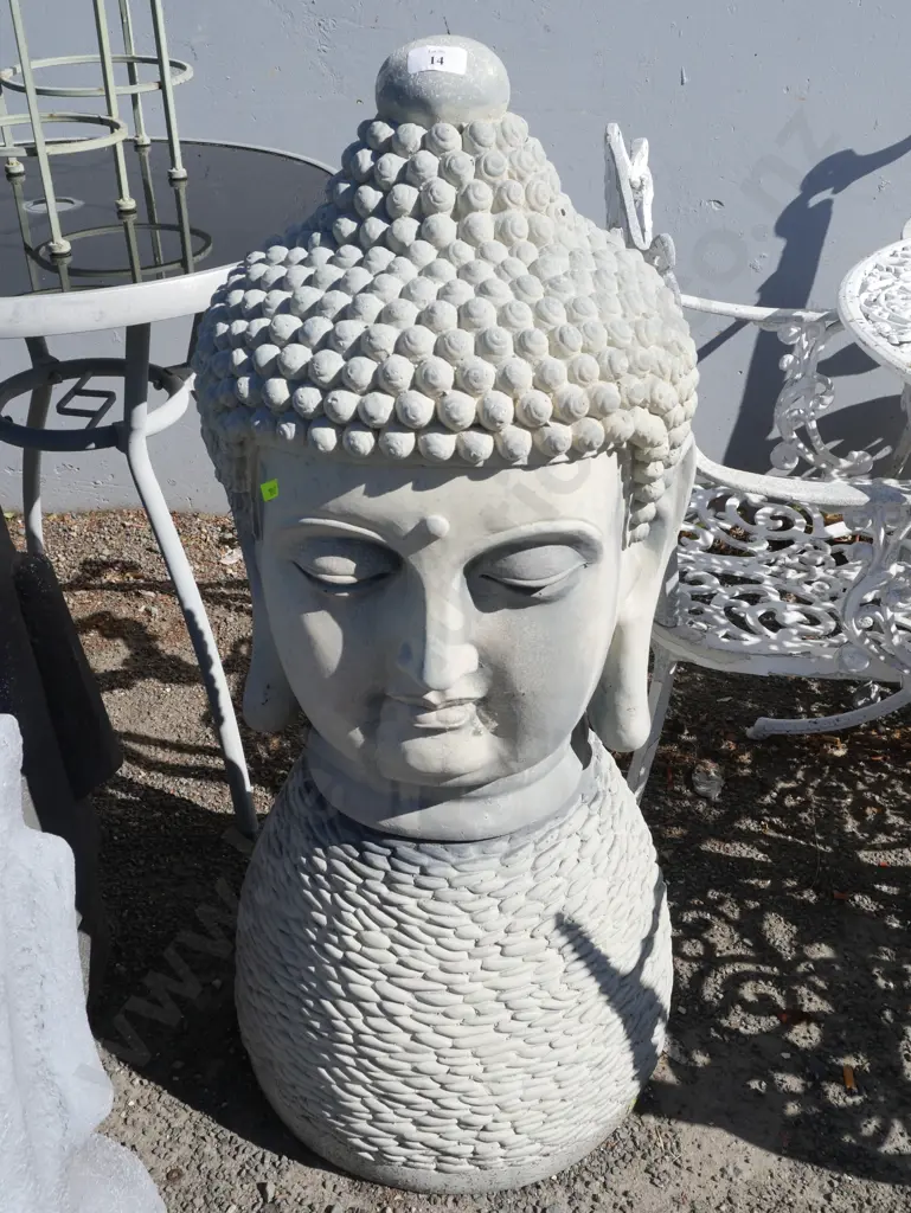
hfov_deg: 41.8
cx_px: 456
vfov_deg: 53.9
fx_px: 1192
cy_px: 606
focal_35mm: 34
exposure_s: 1/500
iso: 200
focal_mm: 17
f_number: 9
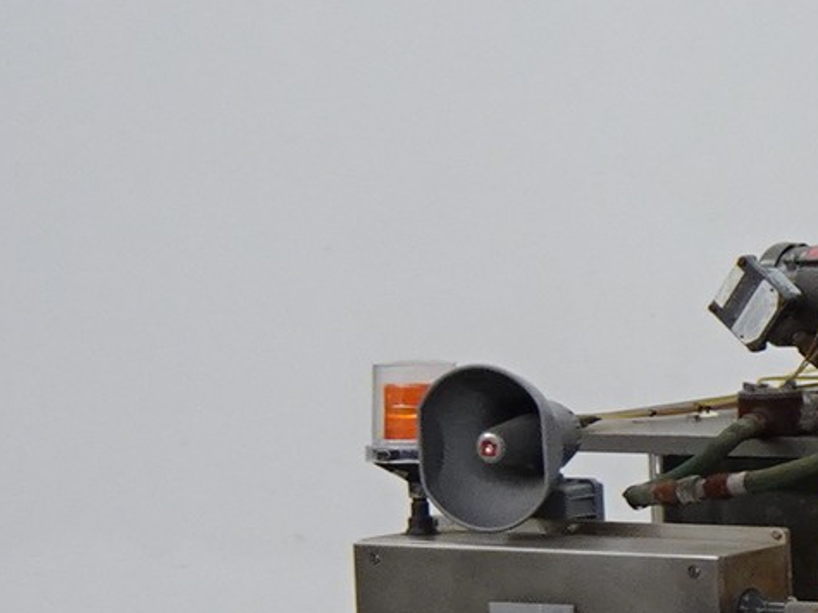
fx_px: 4890
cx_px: 976
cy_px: 1076
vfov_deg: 7.0
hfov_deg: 9.4
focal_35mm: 207
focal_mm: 7.79
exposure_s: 1/50
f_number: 4.5
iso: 200
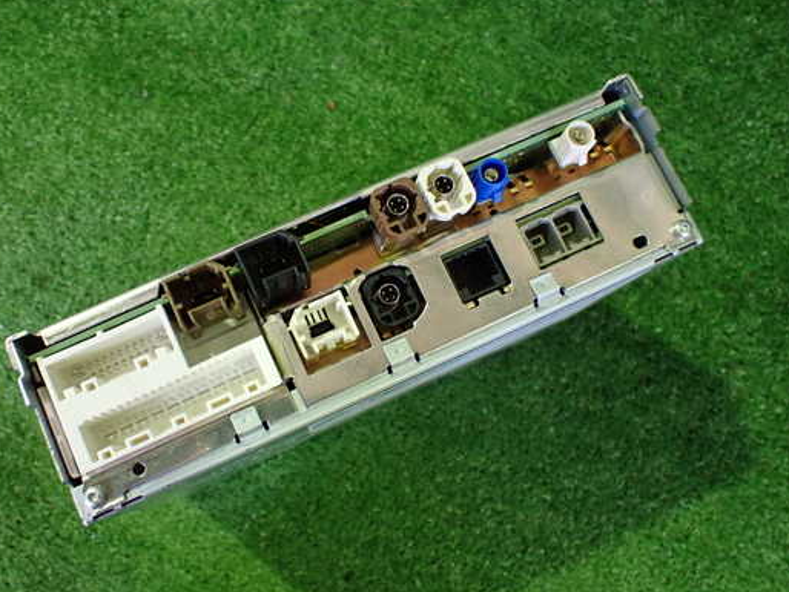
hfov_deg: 52.4
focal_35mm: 35
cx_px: 338
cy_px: 290
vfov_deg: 40.7
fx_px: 798
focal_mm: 5.4
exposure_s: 1/50
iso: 800
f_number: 2.3
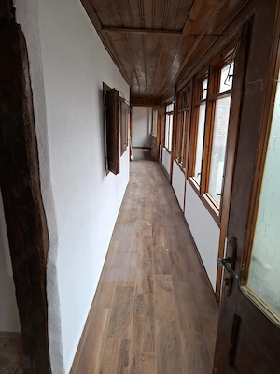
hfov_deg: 58.9
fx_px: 248
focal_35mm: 23
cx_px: 140
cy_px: 187
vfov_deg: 73.9
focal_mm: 5.54
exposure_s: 1/118
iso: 50
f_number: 1.8
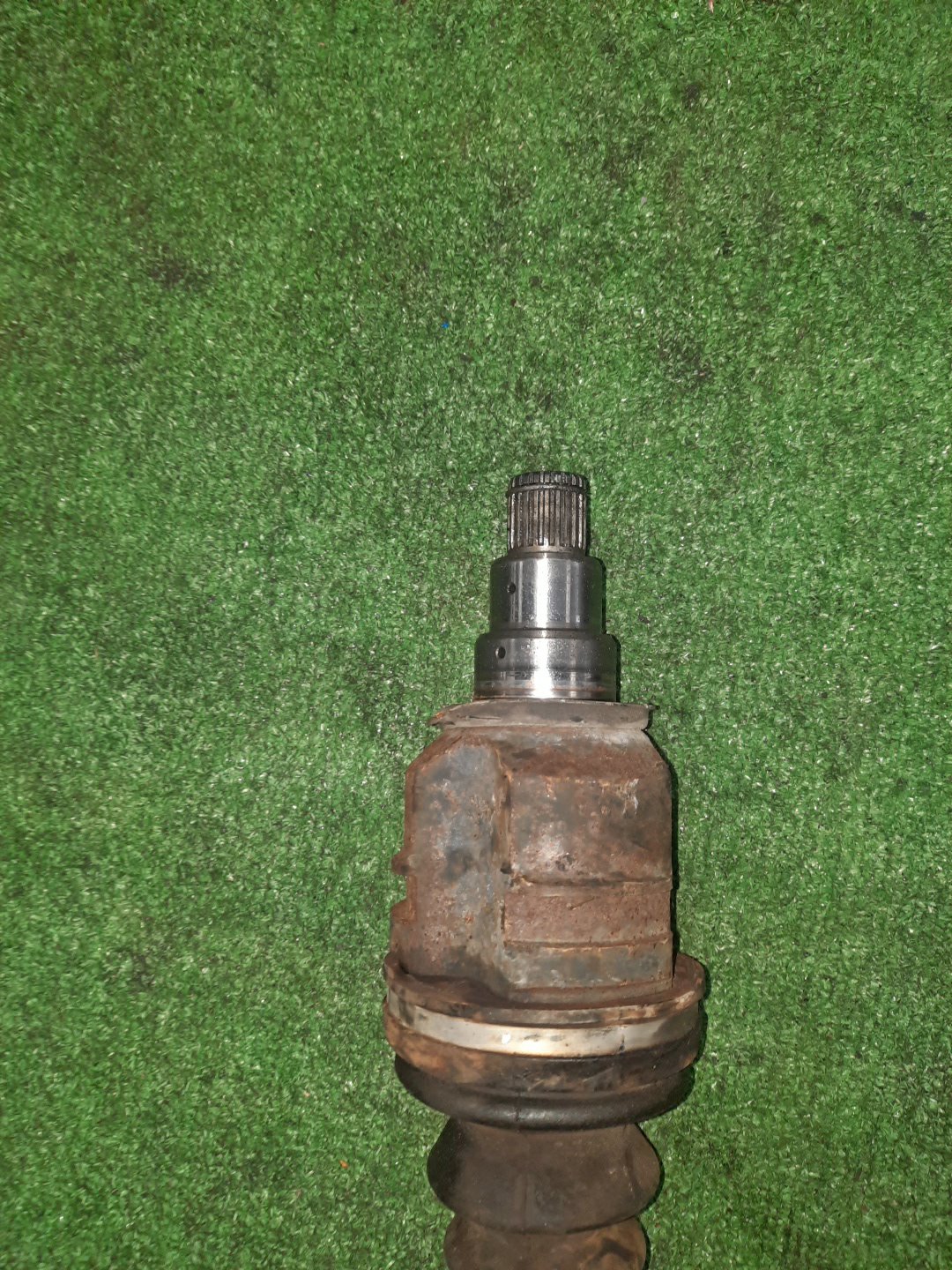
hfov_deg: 54.9
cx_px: 476
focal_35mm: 25
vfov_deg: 69.4
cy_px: 635
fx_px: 917
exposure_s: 1/25
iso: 338
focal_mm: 4.6
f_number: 2
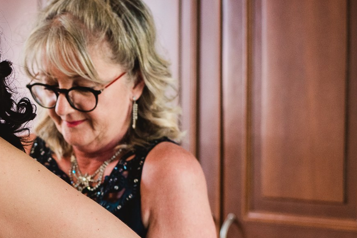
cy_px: 239
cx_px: -38
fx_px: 1161
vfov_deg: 11.6
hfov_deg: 16.9
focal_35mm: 117
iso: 800
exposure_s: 1/250
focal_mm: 50
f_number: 2.5
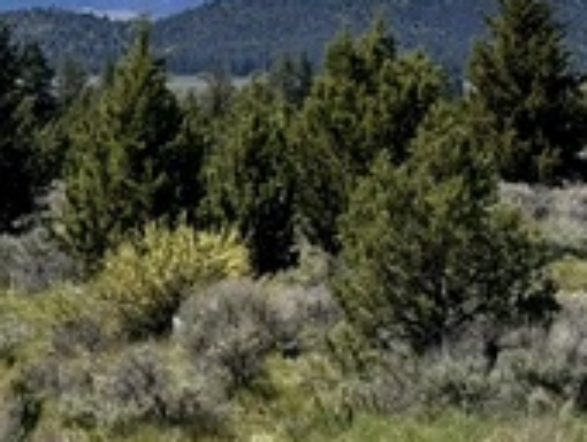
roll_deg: -0.6
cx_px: 14
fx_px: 2683
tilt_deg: -1.7
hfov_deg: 12.4
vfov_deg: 9.4
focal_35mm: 158
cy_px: 93
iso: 64
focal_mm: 6.76
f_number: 1.78
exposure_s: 1/7092
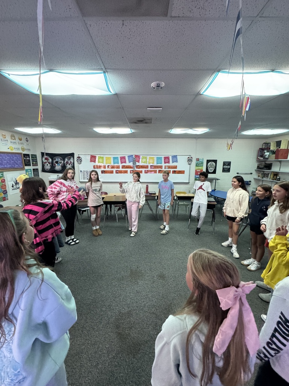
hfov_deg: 85.7
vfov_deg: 102.1
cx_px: 144
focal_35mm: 14
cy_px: 193
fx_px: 156
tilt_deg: -10.9
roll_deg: -0.7
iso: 800
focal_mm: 2.22
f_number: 2.2
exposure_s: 1/60
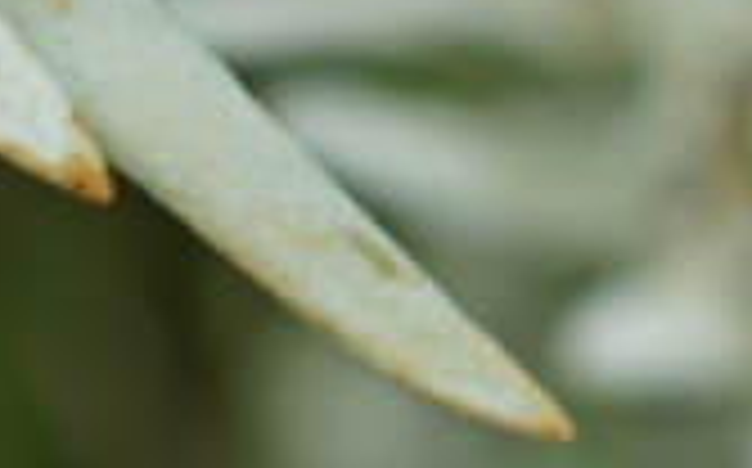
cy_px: -135
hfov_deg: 1.9
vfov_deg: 1.2
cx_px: -504
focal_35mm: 1098
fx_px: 22480
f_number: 5.6
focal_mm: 100
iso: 100
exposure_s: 1/400
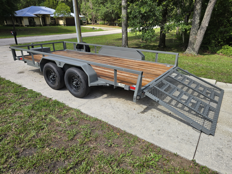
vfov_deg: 58.9
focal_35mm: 23
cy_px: 87
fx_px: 154
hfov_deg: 73.9
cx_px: 116
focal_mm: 6.3
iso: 12
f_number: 1.7
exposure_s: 1/519
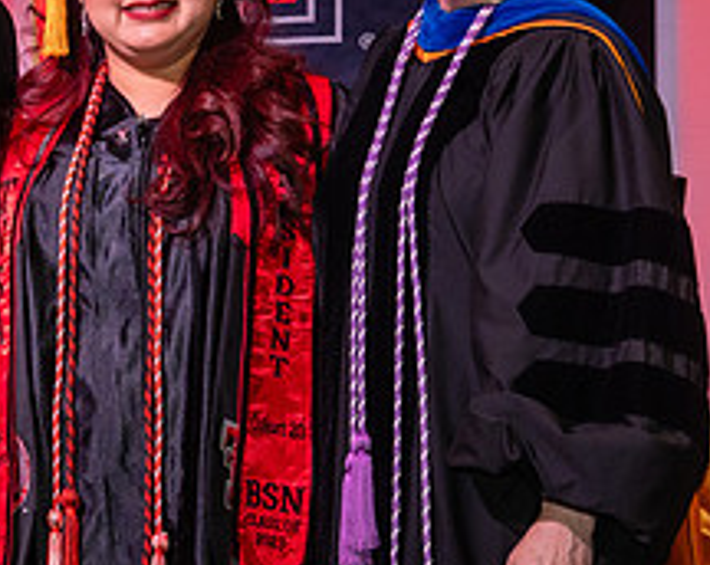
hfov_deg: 12.3
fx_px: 3272
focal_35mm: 156
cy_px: 159
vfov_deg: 9.9
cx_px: 63
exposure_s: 1/160
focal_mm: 47
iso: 1250
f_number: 5.6
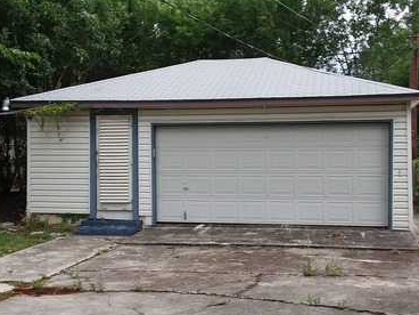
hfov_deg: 40.4
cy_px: 176
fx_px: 569
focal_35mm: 47
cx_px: 225
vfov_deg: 30.9
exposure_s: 1/140
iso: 50
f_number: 1.9
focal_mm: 2.91
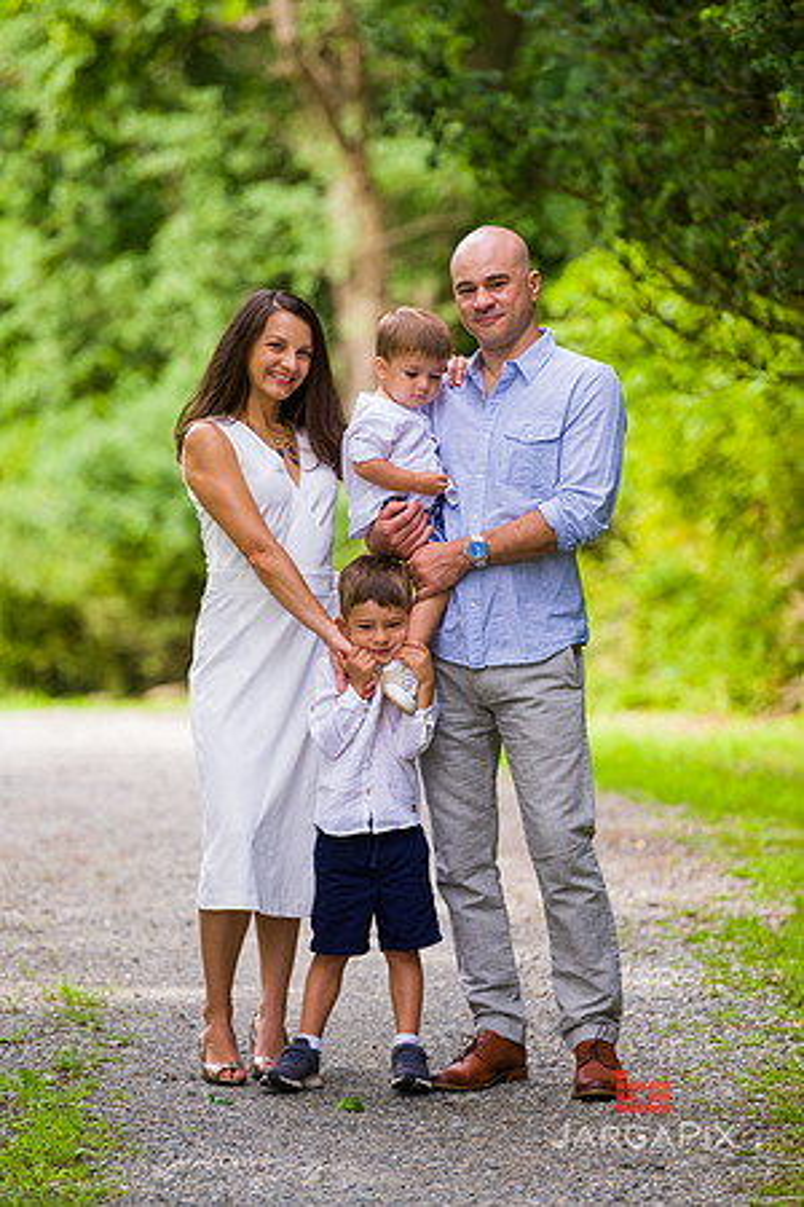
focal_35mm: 185
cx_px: 402
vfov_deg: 11.1
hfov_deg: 7.4
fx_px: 6197
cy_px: 604
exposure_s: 1/250
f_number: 4
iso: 200
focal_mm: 185
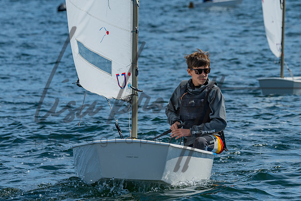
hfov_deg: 6.0
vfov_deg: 4.0
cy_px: 93
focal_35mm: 344
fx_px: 2873
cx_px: 151
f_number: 8
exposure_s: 1/640
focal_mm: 250
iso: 100
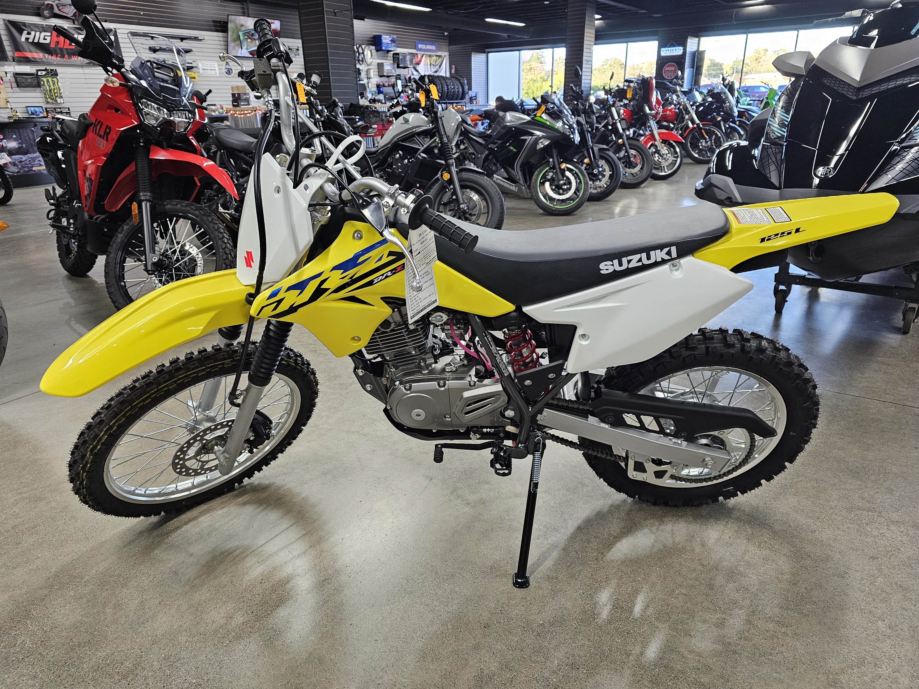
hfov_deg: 73.9
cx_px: 460
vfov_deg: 58.9
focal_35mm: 23
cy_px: 344
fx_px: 611
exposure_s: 1/120
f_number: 1.7
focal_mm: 6.3
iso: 500
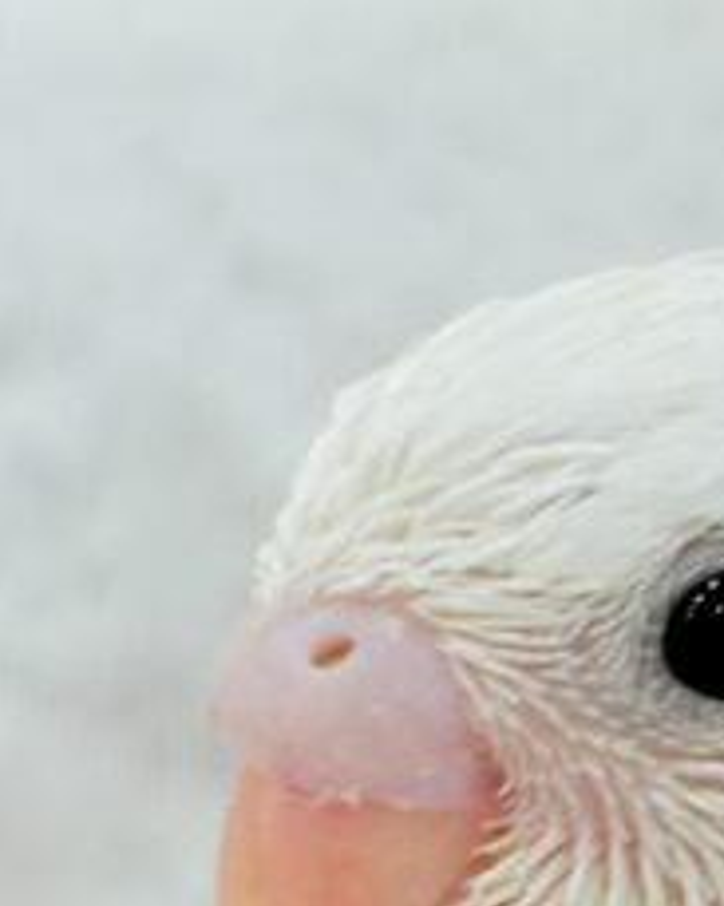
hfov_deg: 5.6
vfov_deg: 7.3
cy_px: 376
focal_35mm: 266
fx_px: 7129
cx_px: 1606
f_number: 1.6
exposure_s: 1/100
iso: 50
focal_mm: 5.96
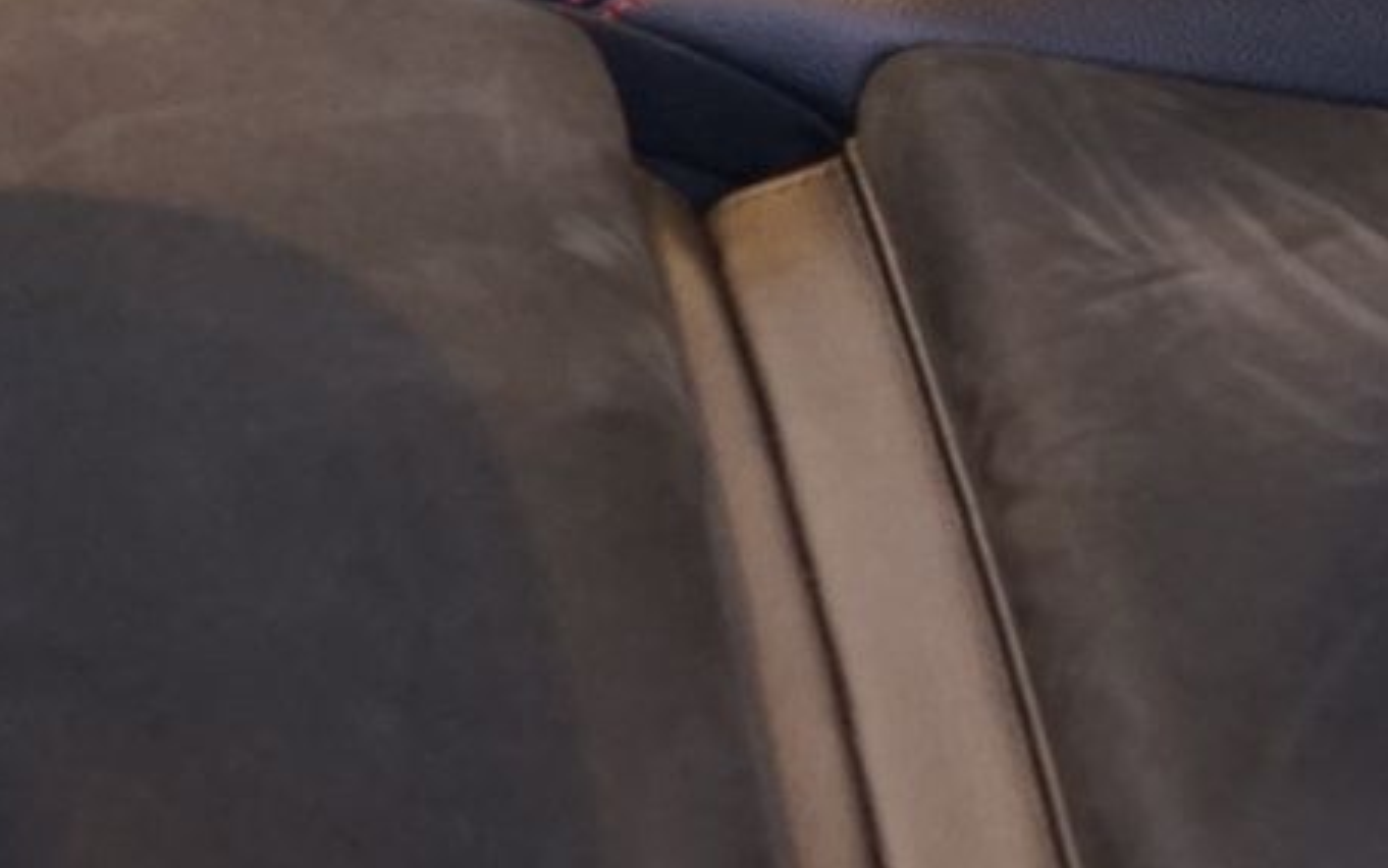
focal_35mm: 157
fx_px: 5940
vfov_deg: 8.1
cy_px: -640
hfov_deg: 13.1
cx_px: 1409
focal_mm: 28
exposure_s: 1/10
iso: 1250
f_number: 3.5
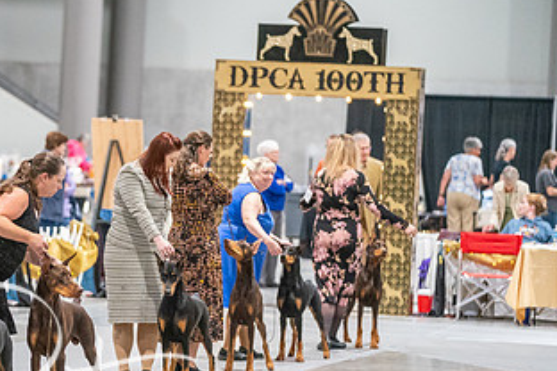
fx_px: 3744
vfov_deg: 5.7
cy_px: 220
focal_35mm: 242
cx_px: 82
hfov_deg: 8.5
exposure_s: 1/250
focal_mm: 130
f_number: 2.8
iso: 6400
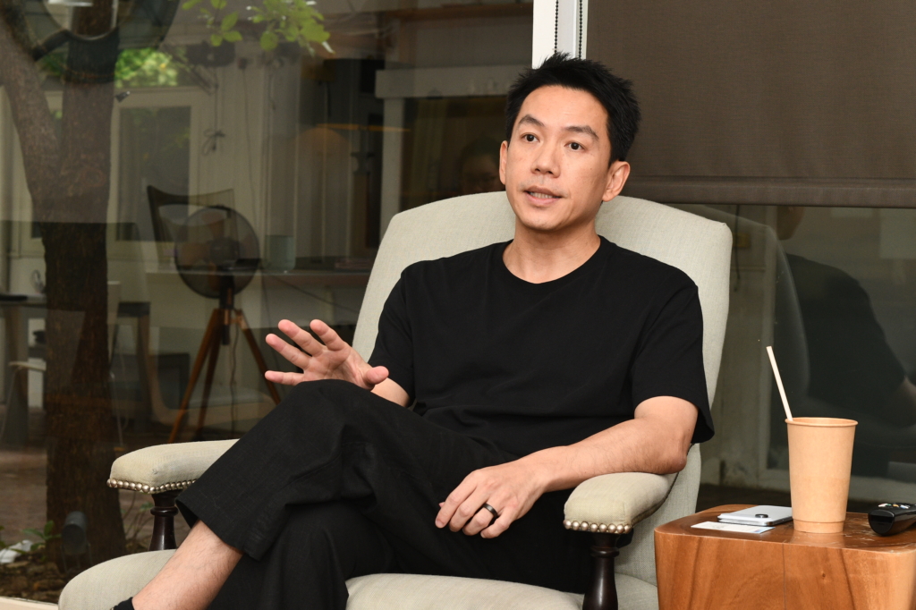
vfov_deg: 18.2
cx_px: 458
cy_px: 305
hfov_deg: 27.0
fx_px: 1908
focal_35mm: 75
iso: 800
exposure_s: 1/200
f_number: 7.1
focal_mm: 50
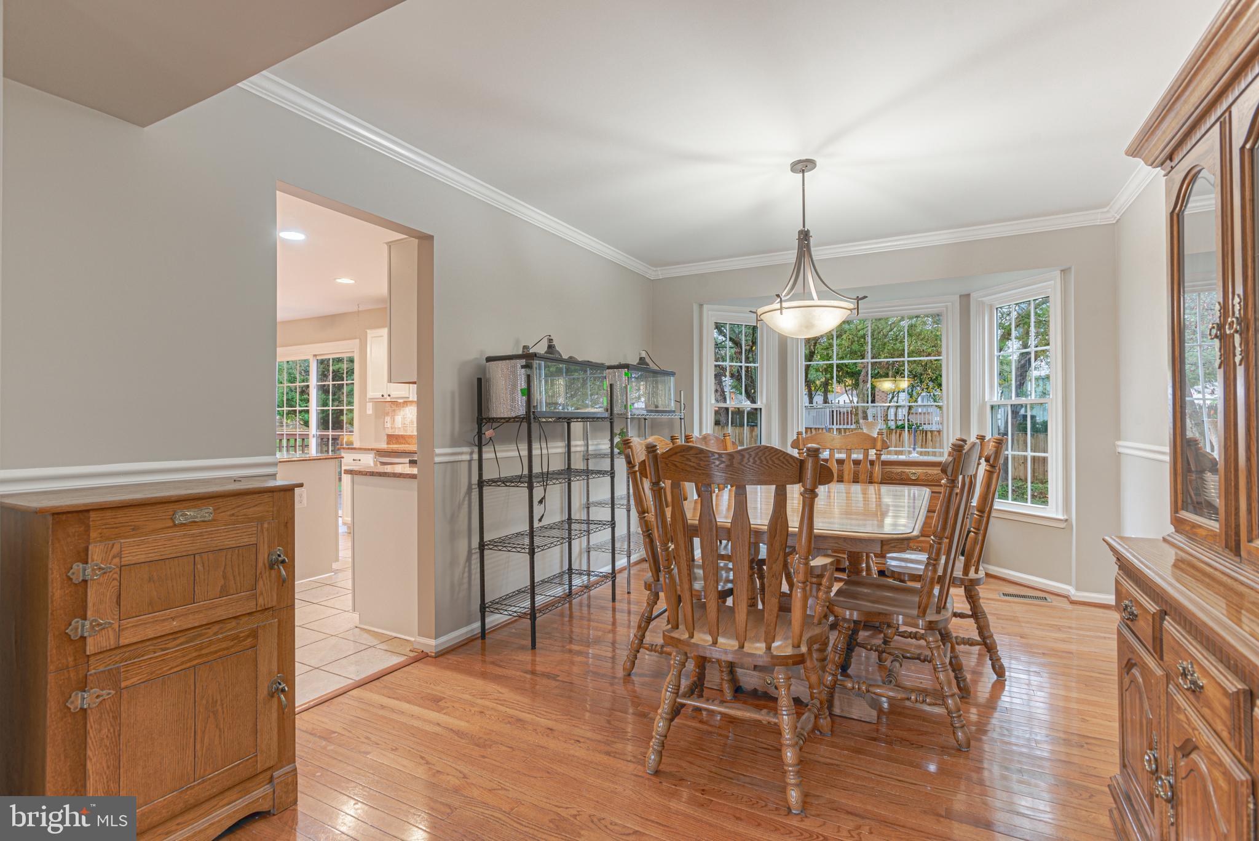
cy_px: 420
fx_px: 595
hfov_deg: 93.3
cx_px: 630
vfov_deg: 70.5
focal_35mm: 17
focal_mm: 17
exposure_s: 1/250
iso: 200
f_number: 8
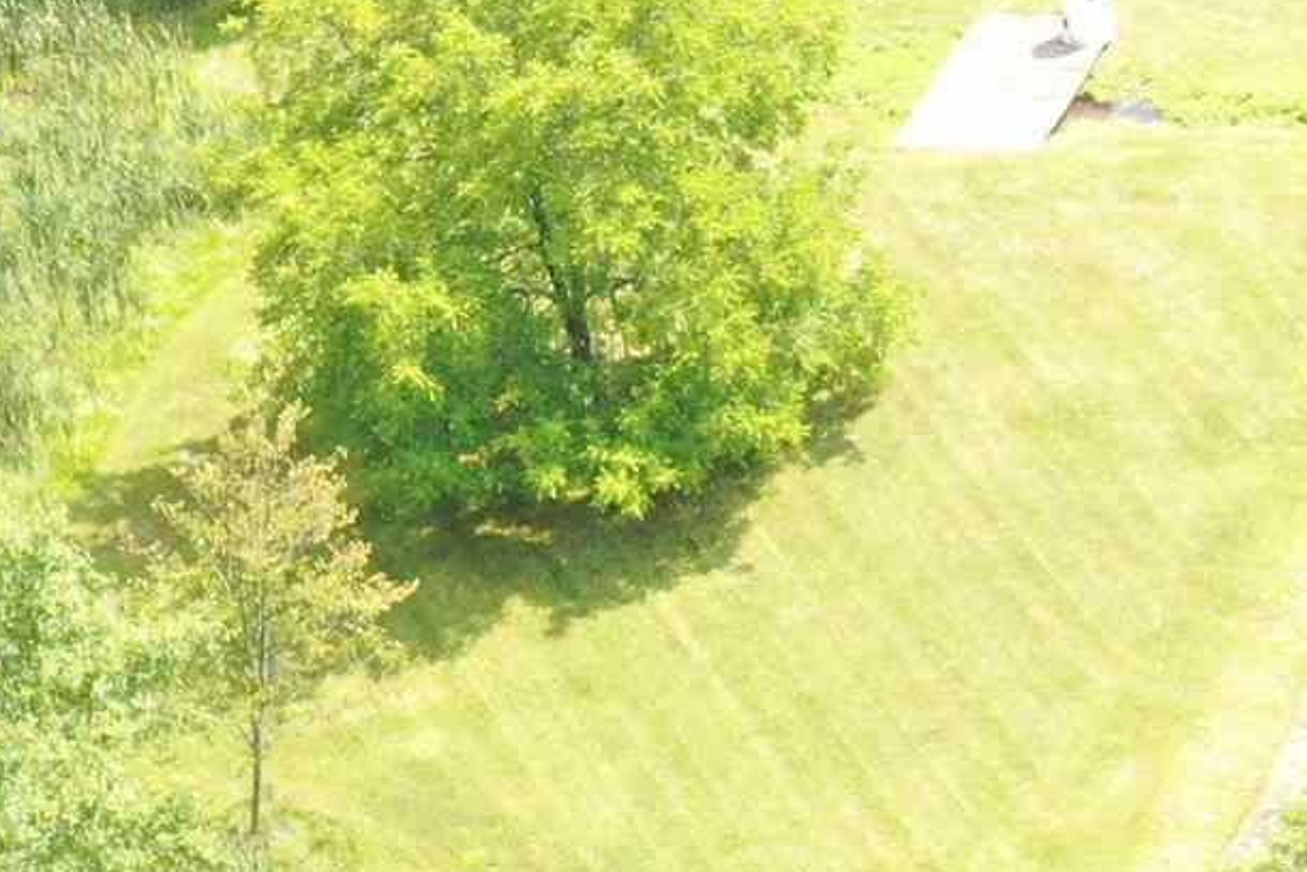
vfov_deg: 9.7
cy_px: 58
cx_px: 2095
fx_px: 5120
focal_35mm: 141
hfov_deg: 13.5
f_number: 7.1
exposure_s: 1/40
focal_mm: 10.26
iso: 100
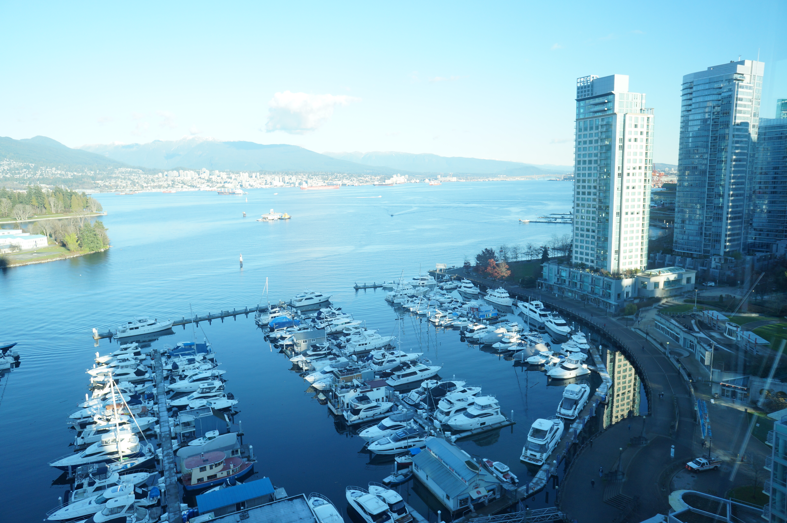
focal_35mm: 24
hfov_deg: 73.8
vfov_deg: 53.0
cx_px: 394
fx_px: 524
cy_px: 262
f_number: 6.3
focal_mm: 16
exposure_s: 1/160
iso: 200
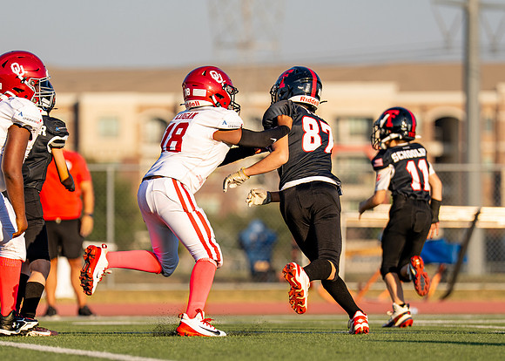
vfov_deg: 3.5
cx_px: 182
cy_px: 221
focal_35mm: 410
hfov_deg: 4.9
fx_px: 5881
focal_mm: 200
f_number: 2.8
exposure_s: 1/1600
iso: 100
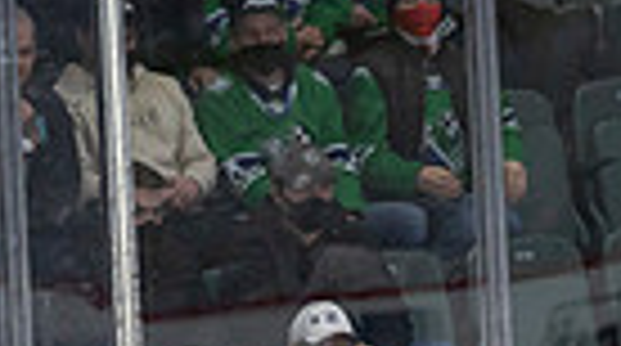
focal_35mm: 972
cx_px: 610
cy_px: 864
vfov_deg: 1.2
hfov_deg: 2.2
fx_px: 15974
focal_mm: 200
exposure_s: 1/640
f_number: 4
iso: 1600
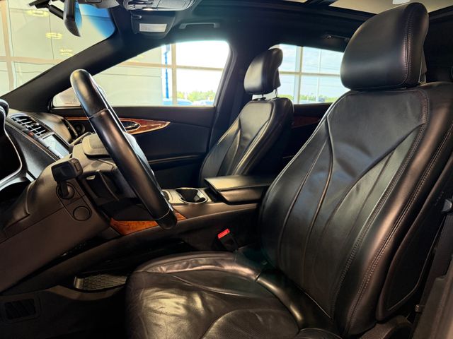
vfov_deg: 56.8
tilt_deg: -11.6
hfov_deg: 71.6
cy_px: 170
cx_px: 226
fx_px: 314
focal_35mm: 24
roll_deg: -0.7
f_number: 1.78
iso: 250
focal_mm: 6.76
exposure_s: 1/60
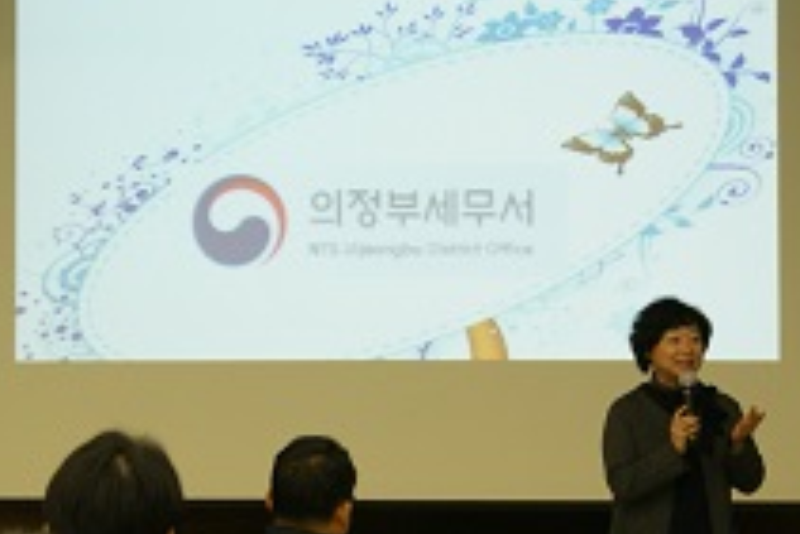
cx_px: 516
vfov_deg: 8.3
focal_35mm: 165
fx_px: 3669
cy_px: 276
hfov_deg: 12.4
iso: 400
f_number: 2.8
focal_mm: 40
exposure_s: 1/60
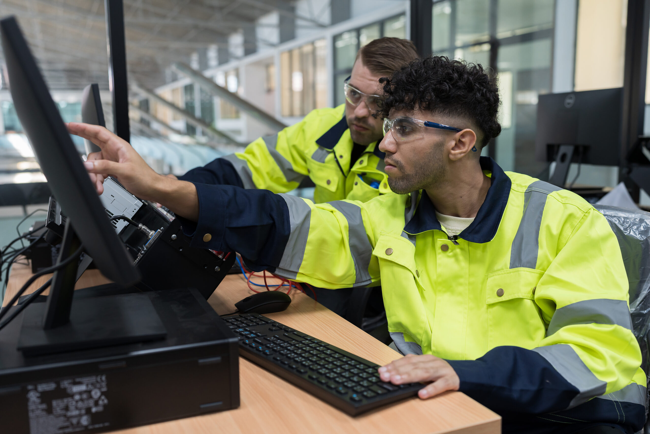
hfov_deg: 54.4
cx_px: 325
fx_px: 632
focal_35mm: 35
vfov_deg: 37.9
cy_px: 217
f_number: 2.8
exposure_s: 1/250
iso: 1000
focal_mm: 35
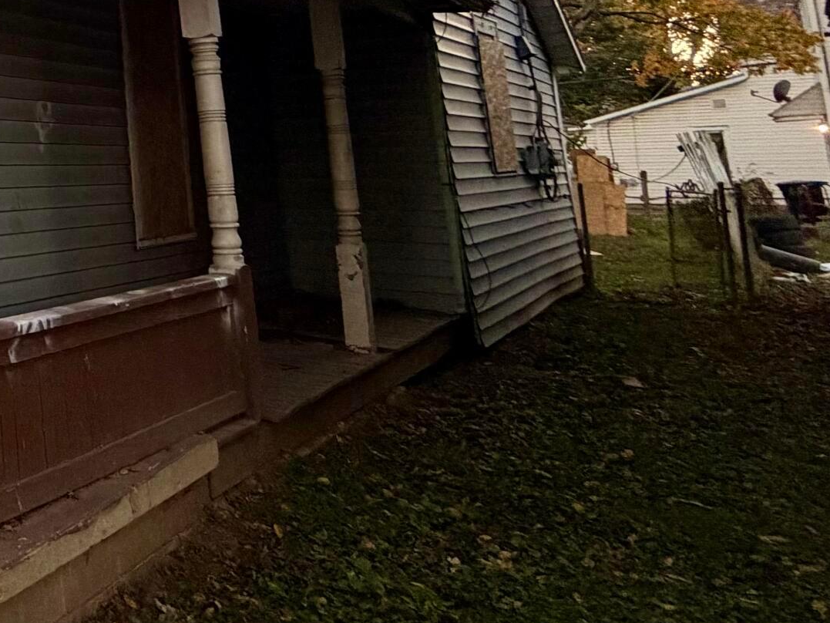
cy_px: 45
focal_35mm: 39
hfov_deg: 33.6
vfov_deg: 34.5
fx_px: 935
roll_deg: +1.4
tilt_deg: +8.4
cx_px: -269
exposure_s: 1/121
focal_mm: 2.22
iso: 200
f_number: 2.2
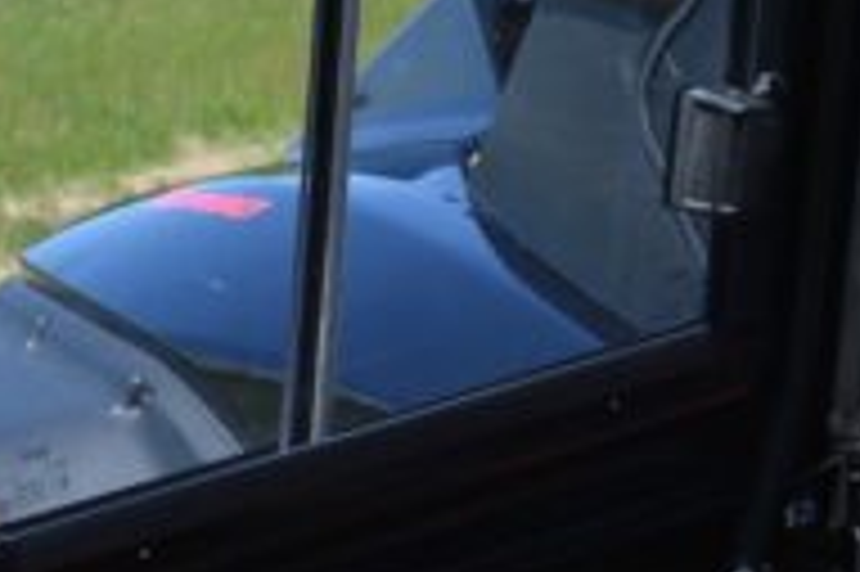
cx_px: 387
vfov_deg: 6.2
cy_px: 768
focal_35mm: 218
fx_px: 5196
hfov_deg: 9.5
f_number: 8
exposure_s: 1/250
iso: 160
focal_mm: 27
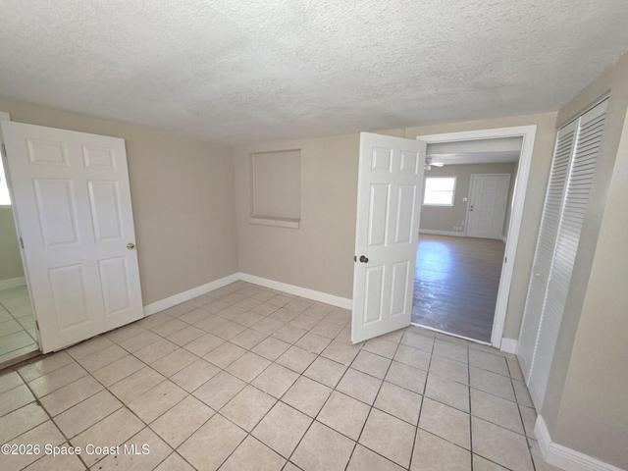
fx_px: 236
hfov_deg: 106.2
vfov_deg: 89.9
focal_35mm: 13
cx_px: 314
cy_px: 236
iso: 320
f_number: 1.9
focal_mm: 2.2
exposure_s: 1/60.2
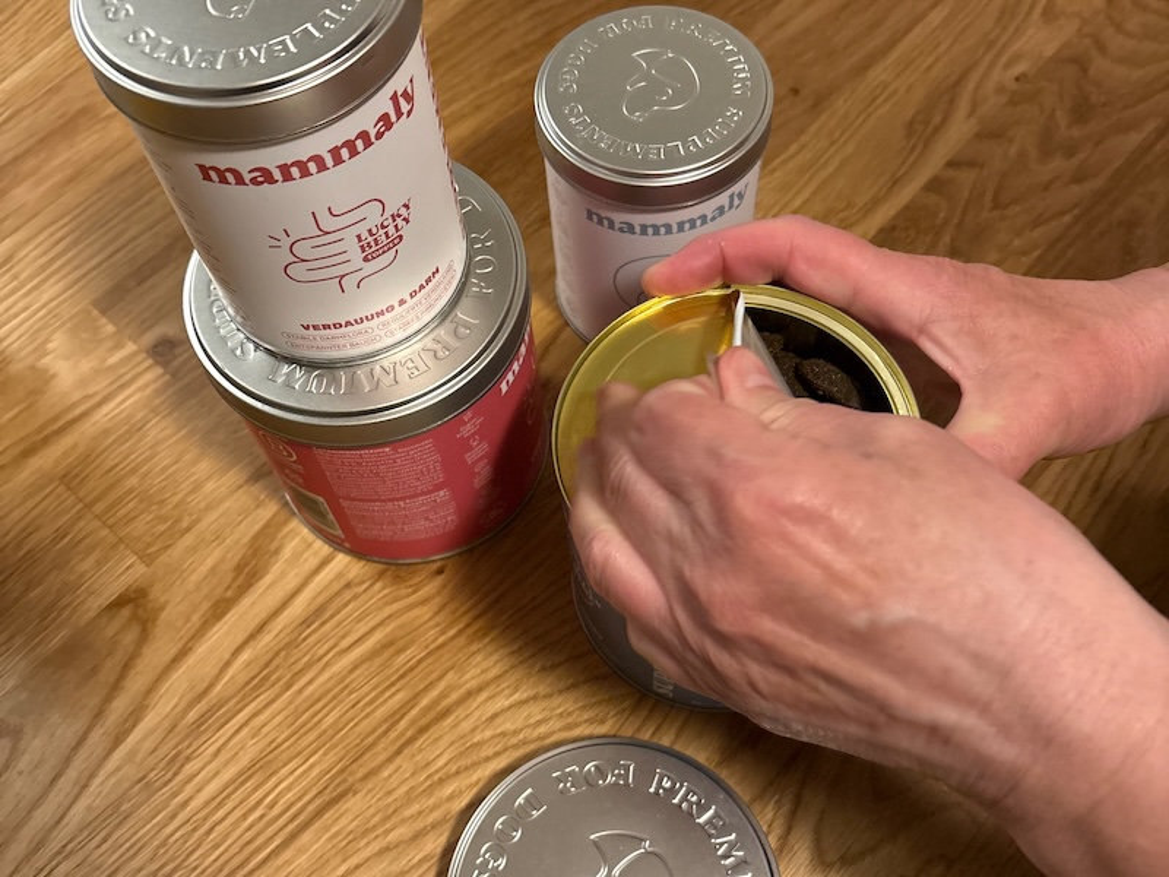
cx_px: 584
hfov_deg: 67.3
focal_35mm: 26
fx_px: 878
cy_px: 438
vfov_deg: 53.1
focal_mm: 5.96
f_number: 1.6
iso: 500
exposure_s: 1/50
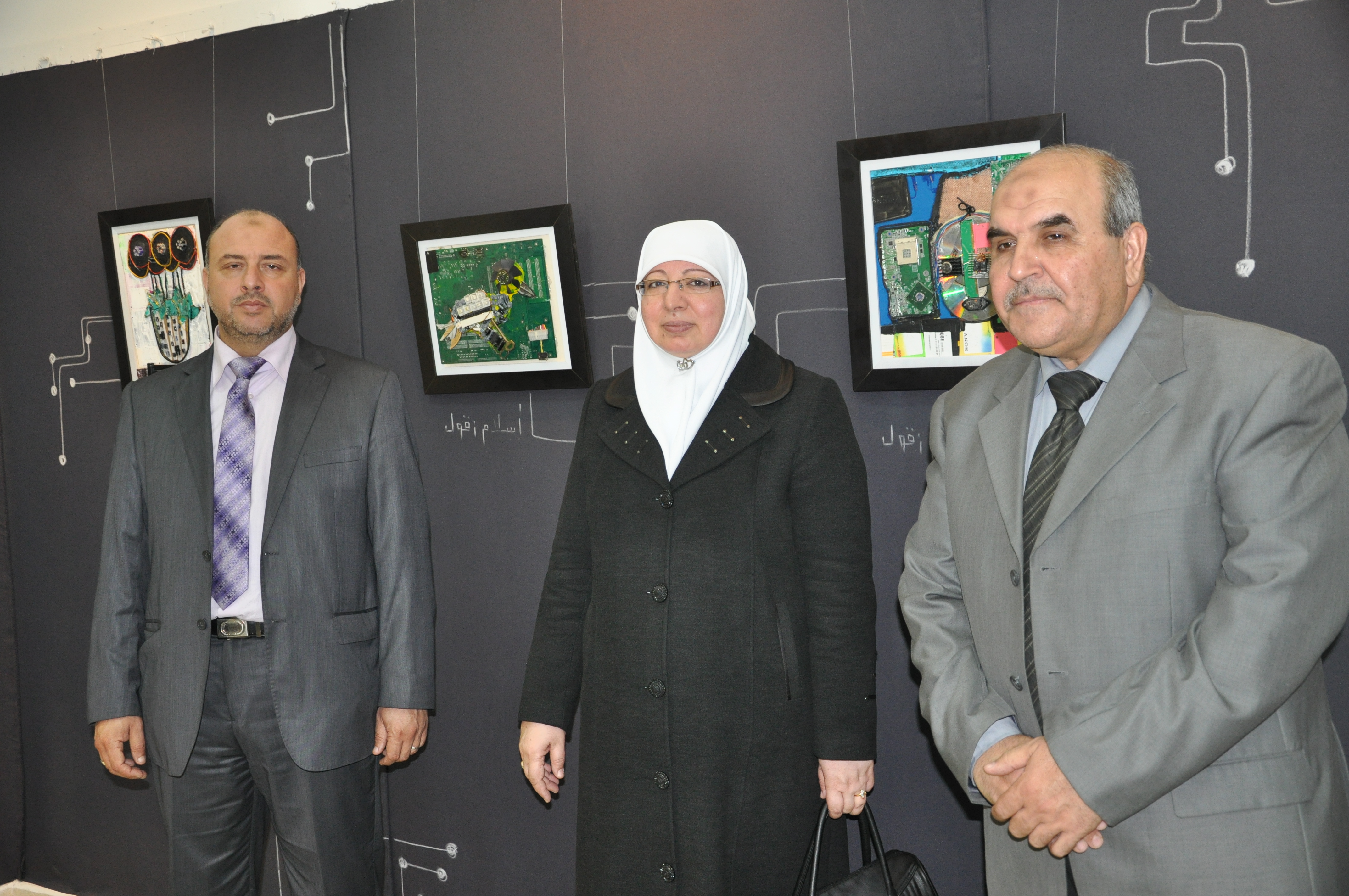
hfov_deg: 51.3
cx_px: 674
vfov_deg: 35.4
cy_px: 448
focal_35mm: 38
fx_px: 1403
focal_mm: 25
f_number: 4
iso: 800
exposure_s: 1/60
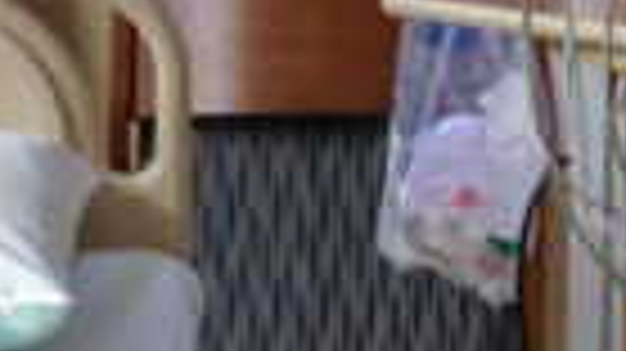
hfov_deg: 8.1
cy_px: 243
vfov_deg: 4.6
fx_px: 4396
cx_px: 522
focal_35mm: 265
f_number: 2.4
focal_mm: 4.12
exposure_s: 1/20
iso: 80
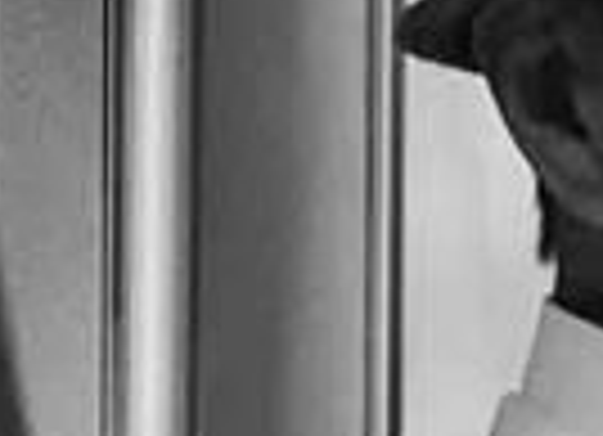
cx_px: 1035
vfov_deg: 0.6
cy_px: 161
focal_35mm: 2278
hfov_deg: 0.9
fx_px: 39190
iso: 2500
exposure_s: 1/320
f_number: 5.6
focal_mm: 300
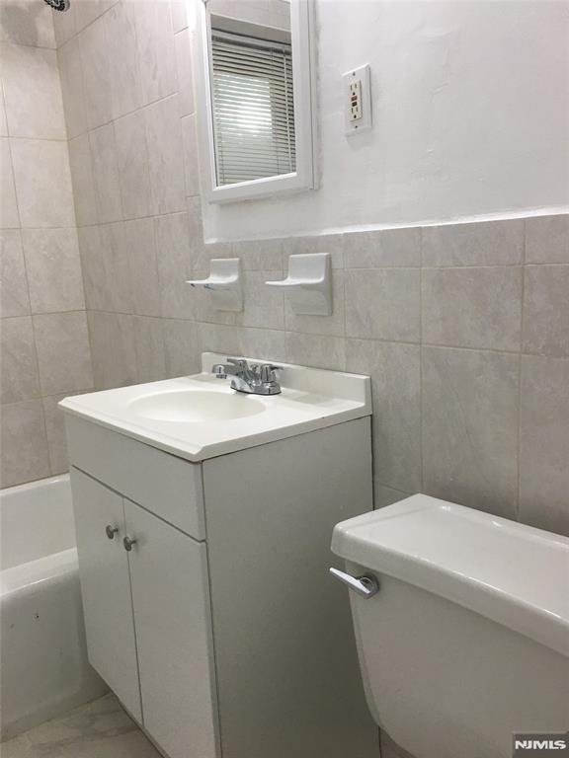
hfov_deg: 48.2
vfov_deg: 61.7
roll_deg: +2.3
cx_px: 284
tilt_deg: -10.8
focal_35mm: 29
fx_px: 636
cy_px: 379
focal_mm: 4.15
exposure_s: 1/30
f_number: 2.2
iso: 32
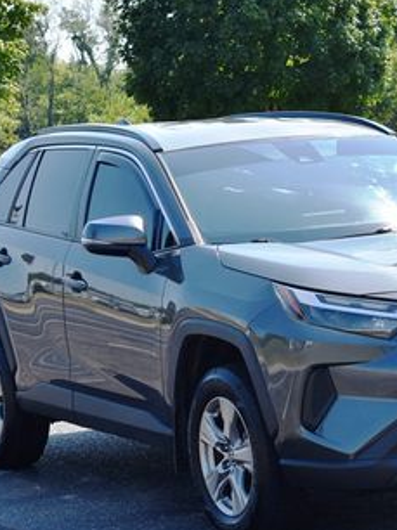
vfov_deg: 13.6
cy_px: 275
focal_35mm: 145
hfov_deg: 10.2
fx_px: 2220
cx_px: 369
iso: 100
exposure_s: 1/250
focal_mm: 48
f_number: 8
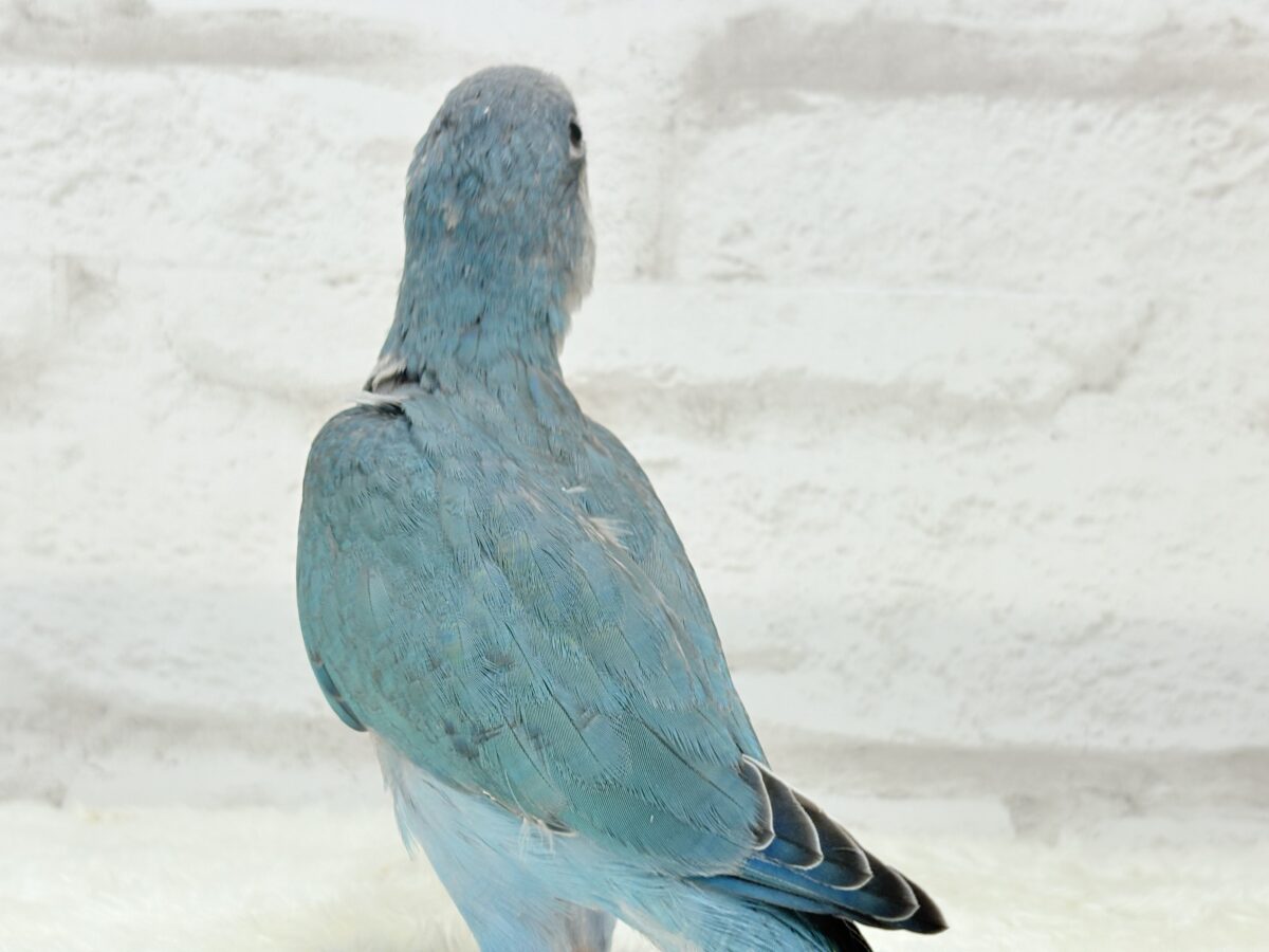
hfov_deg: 36.8
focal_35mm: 52
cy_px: 476
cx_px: 634
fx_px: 1906
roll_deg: -0.8
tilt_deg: -2.7
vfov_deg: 28.0
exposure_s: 1/50
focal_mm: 5.96
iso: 40
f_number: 1.6
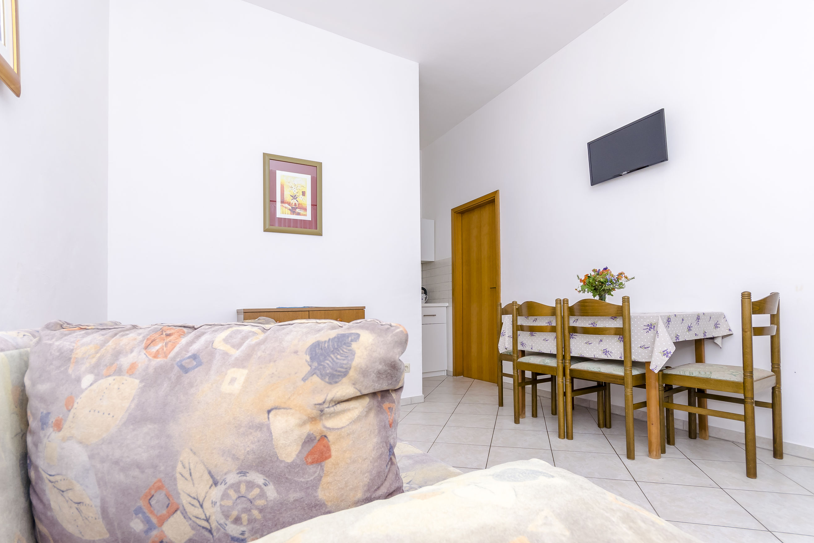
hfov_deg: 96.7
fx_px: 362
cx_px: 412
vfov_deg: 73.7
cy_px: 275
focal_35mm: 16
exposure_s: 1/100
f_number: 8
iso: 250
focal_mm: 10
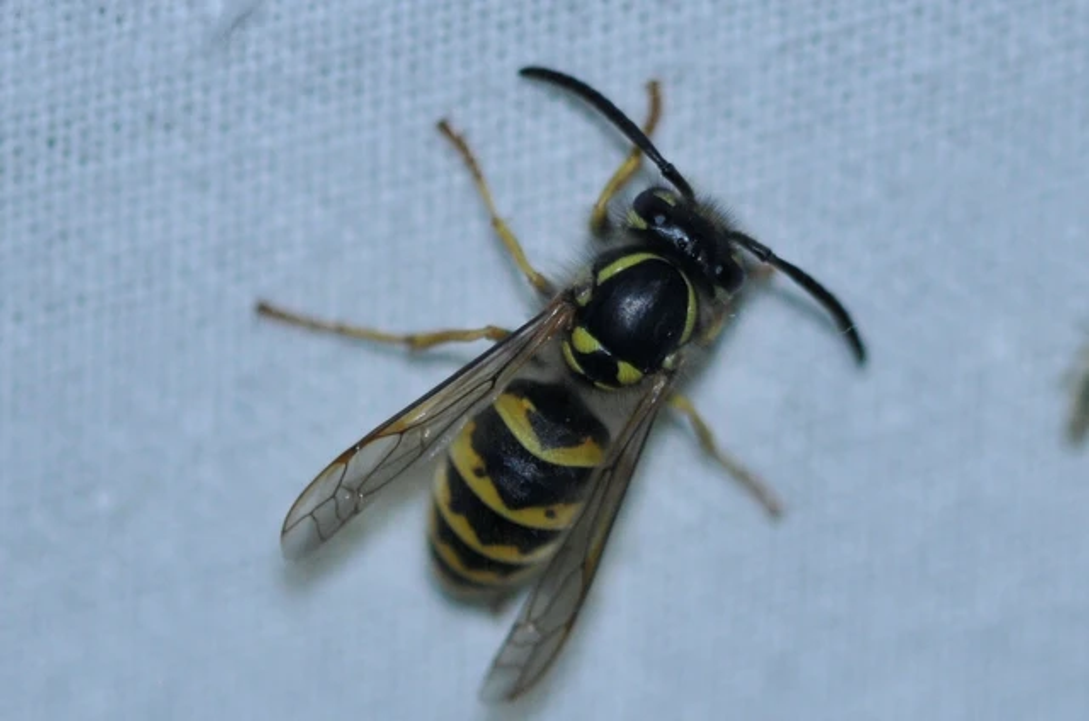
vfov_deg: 8.7
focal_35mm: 158
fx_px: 4755
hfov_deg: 13.1
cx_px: 544
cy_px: 360
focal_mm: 105
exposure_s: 1/60
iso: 640
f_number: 4.5
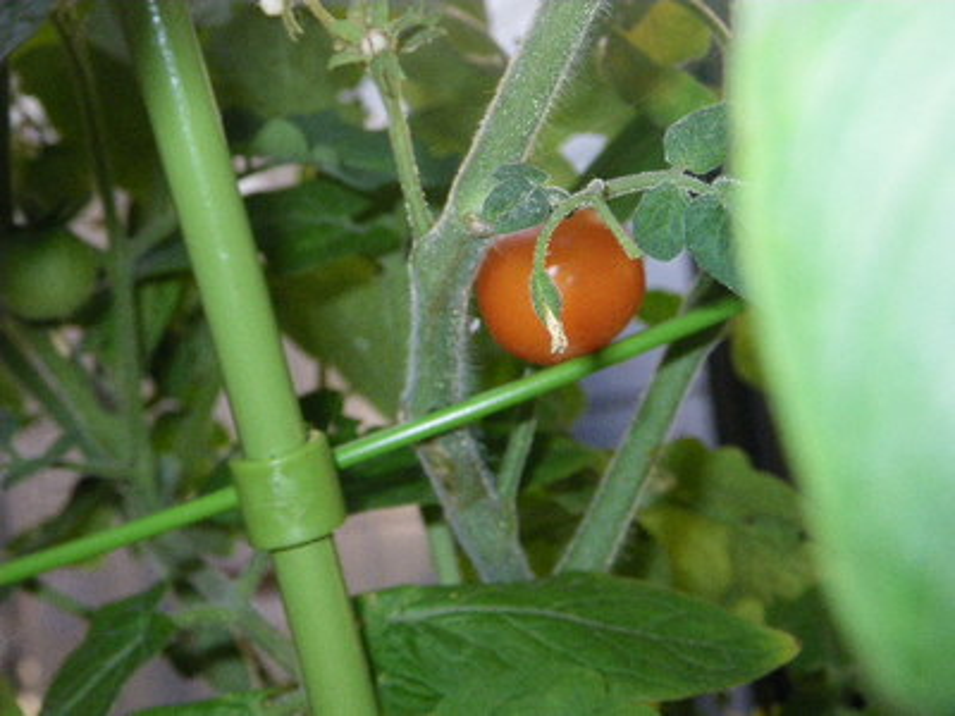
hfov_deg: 25.3
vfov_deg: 19.1
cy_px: 358
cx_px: 478
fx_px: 2124
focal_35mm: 77
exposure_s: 1/100
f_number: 5.8
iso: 400
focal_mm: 13.7
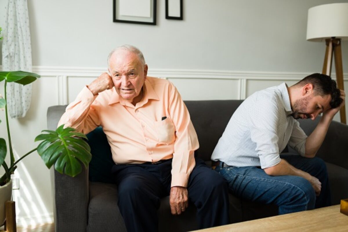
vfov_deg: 37.9
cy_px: 116
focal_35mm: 35
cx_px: 174
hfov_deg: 54.4
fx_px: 338
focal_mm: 35
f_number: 1.8
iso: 250
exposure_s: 1/160
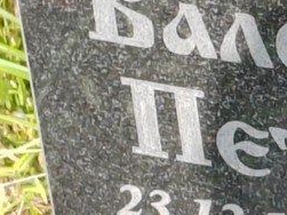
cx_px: 397
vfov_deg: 3.8
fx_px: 3249
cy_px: 81
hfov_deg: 5.0
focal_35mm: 392
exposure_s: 1/280
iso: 100
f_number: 1.9
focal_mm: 5.52
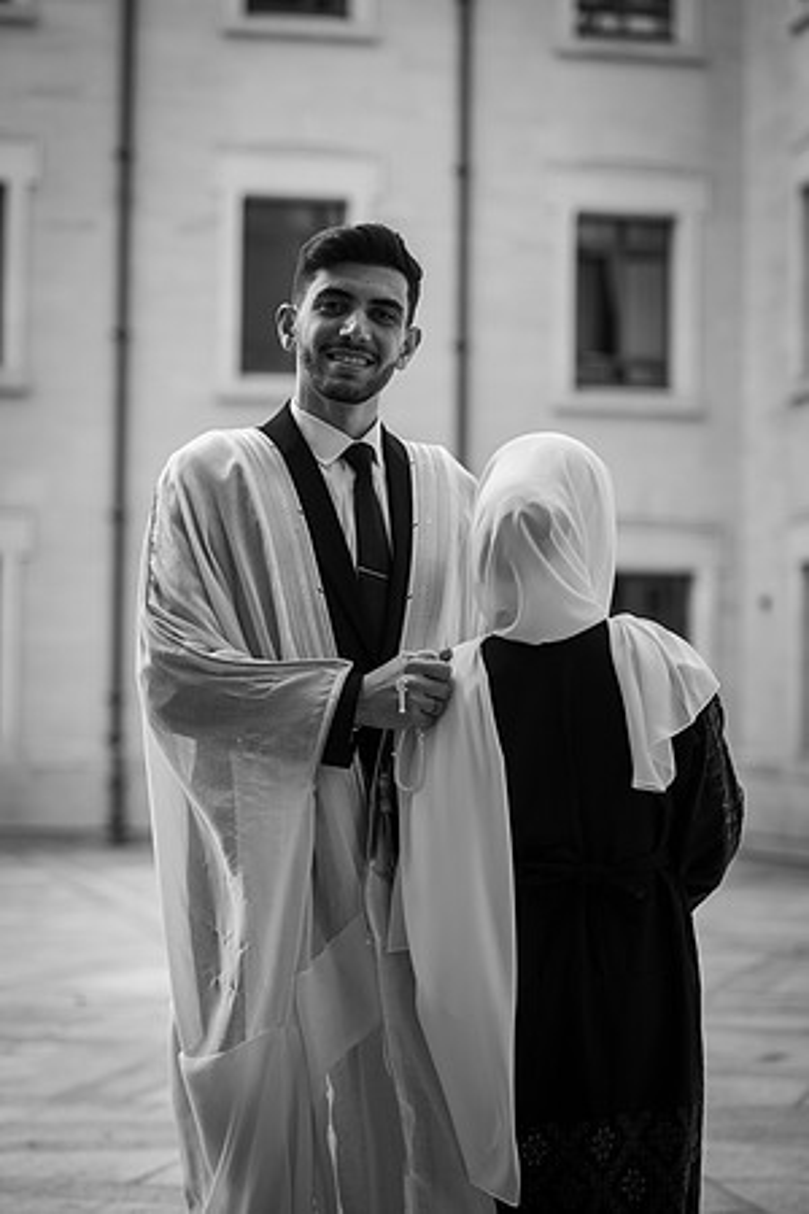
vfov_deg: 23.6
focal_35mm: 86
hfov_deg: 15.9
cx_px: 404
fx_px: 2899
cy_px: 607
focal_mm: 86
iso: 100
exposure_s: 1/640
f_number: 2.8
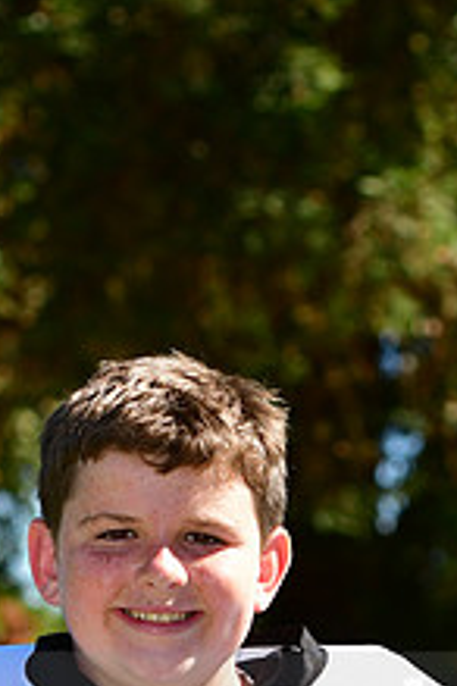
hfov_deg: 4.4
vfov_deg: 6.6
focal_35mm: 310
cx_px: 108
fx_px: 5902
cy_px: 695
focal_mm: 78
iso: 400
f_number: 4.5
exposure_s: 1/2500
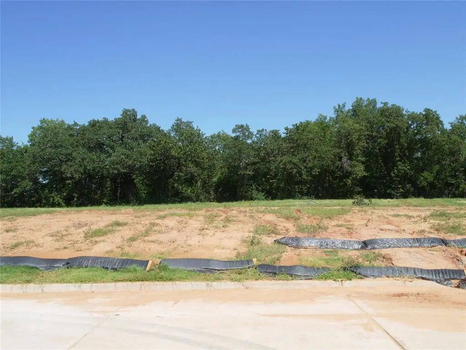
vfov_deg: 44.2
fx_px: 431
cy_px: 175
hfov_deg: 56.8
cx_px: 233
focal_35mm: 32
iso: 100
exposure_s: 1/50
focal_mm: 16
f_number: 16
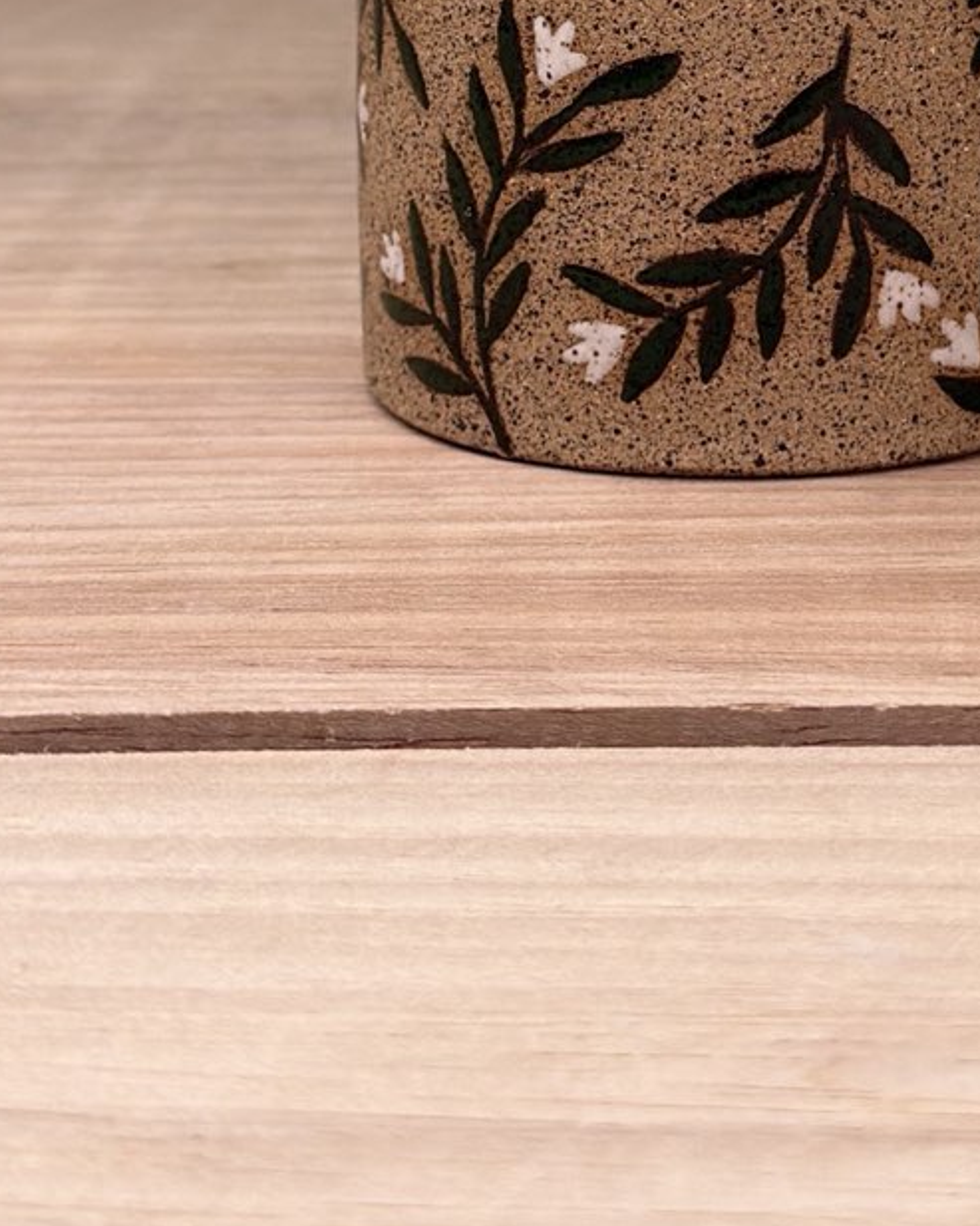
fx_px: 2866
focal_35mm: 79
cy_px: 12
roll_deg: -0.6
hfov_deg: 19.1
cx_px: 835
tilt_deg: -7.7
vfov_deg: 23.2
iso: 64
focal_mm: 6.76
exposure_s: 1/453
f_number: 1.78
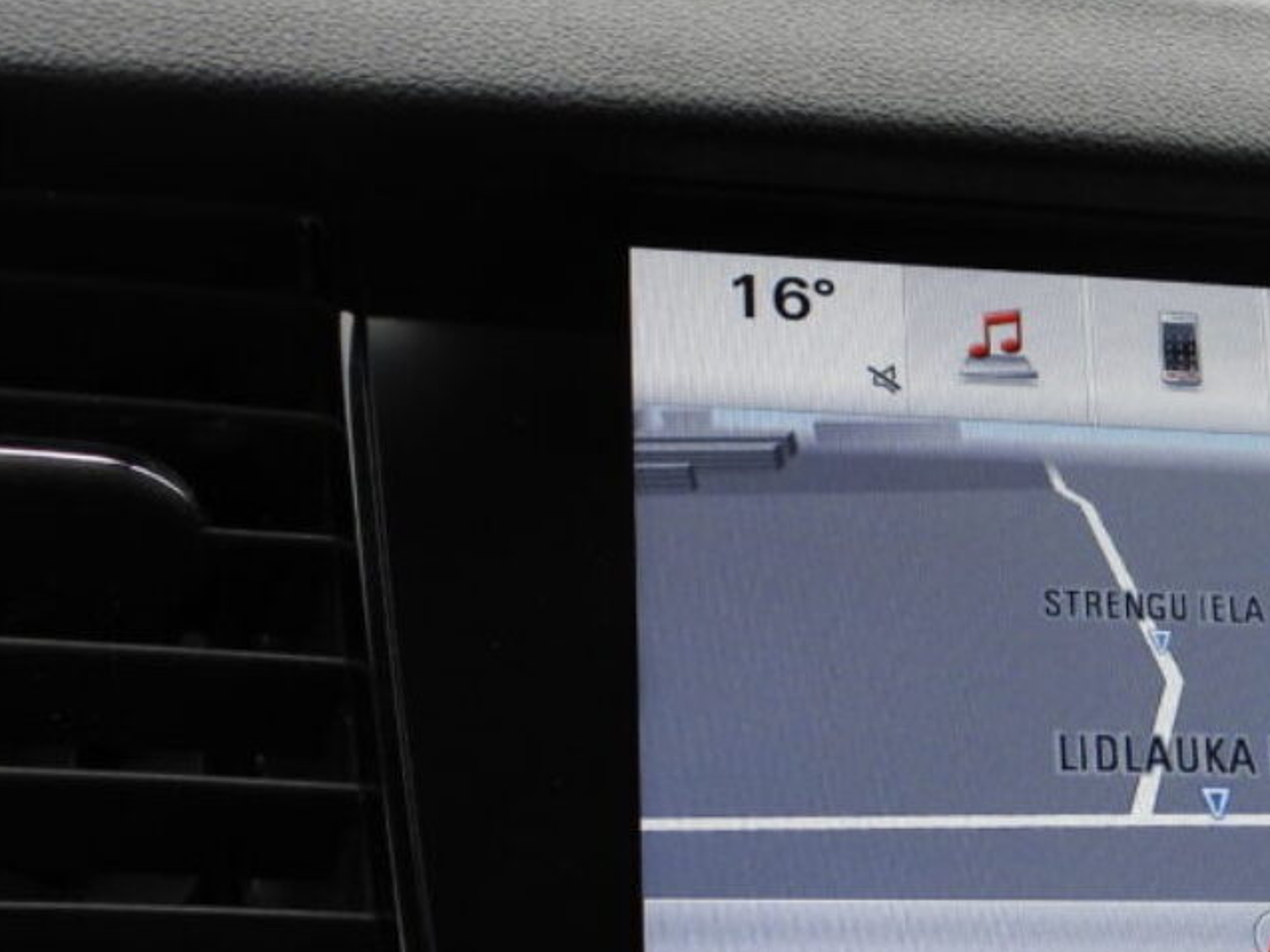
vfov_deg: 16.7
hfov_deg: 21.5
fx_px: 3229
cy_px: 759
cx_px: 1270
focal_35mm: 88
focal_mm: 6.3
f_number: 3.2
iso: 100
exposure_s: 1/80
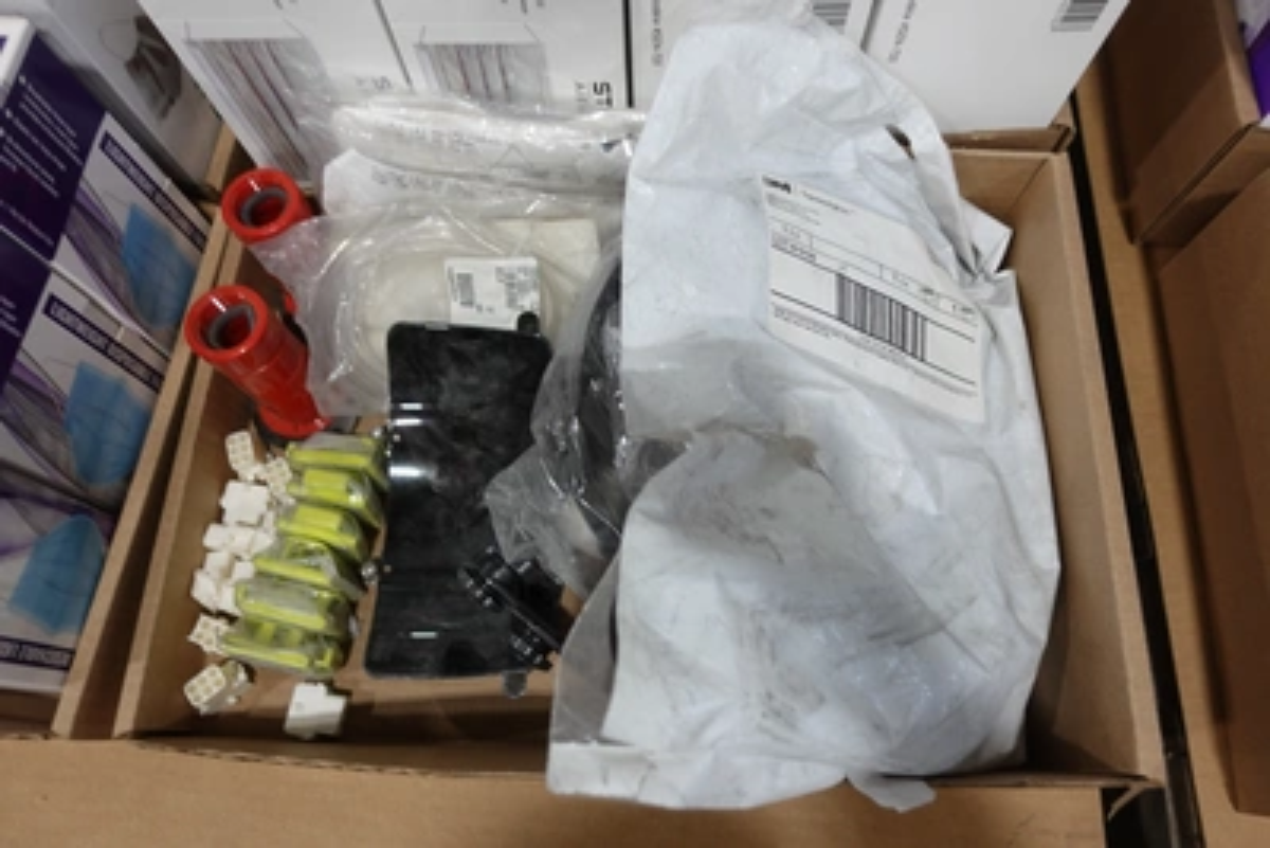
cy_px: 424
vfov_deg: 53.2
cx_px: 635
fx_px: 847
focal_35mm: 24
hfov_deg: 73.7
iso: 125
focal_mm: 8.8
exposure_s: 1/30
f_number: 1.8
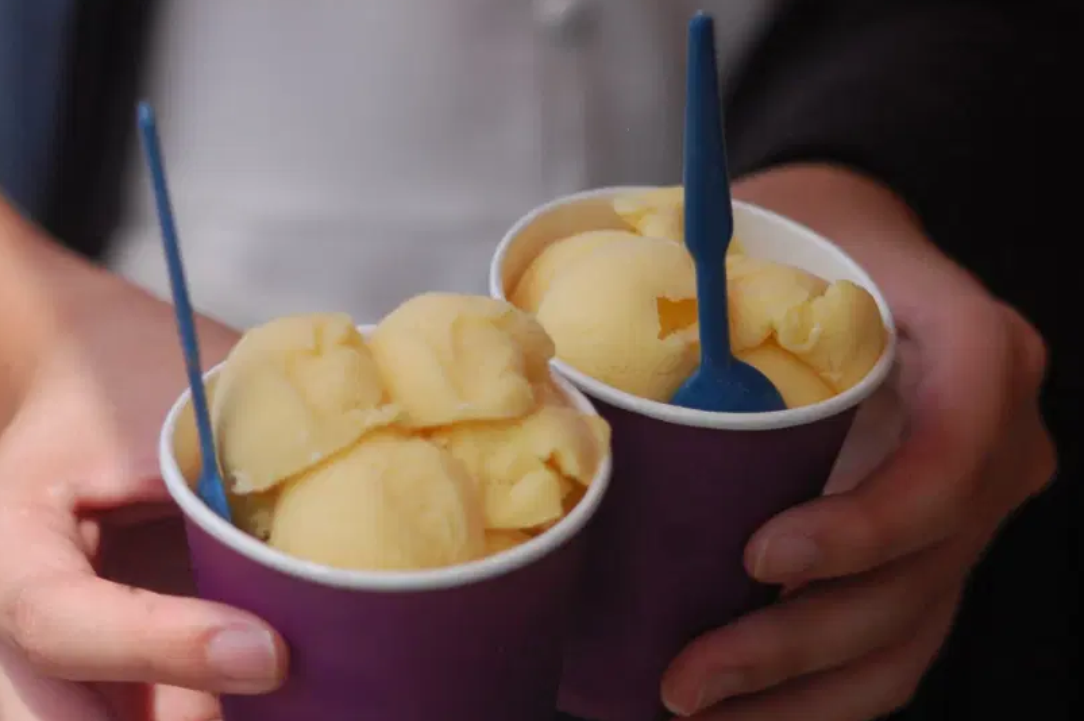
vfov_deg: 7.9
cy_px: 361
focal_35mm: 173
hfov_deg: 11.9
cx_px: 549
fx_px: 5191
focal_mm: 105
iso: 800
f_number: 4.8
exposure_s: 1/4000
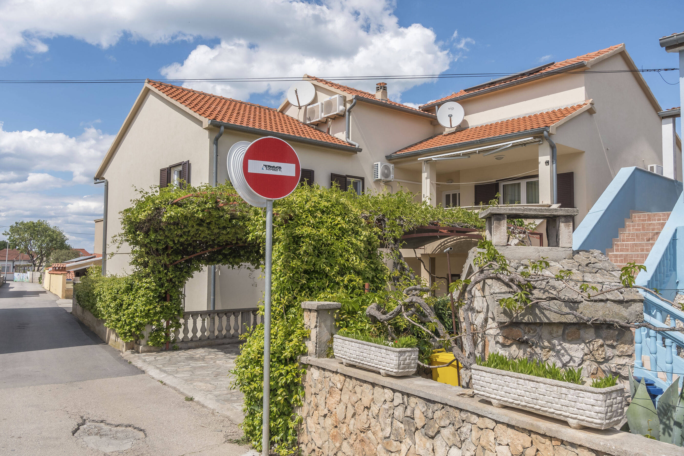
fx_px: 570
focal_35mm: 30
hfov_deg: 61.9
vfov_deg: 43.6
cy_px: 228
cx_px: 342
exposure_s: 1/250
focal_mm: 20
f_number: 14
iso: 160
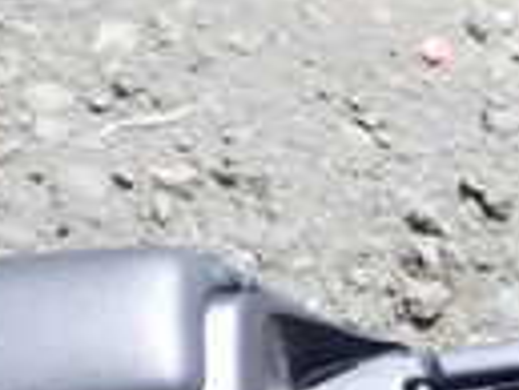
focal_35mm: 139
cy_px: 382
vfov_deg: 10.6
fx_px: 2086
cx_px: 1147
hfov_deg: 12.1
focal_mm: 5.4
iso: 100
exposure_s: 1/400
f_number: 3.2
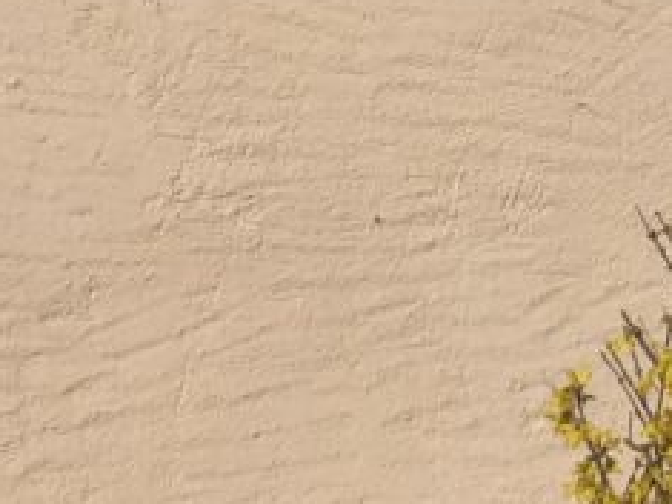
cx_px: 1244
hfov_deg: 14.4
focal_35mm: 119
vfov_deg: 12.4
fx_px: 2309
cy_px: 72
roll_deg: -0.5
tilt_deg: +1.0
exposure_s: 1/6098
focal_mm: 4
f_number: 1.8
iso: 25
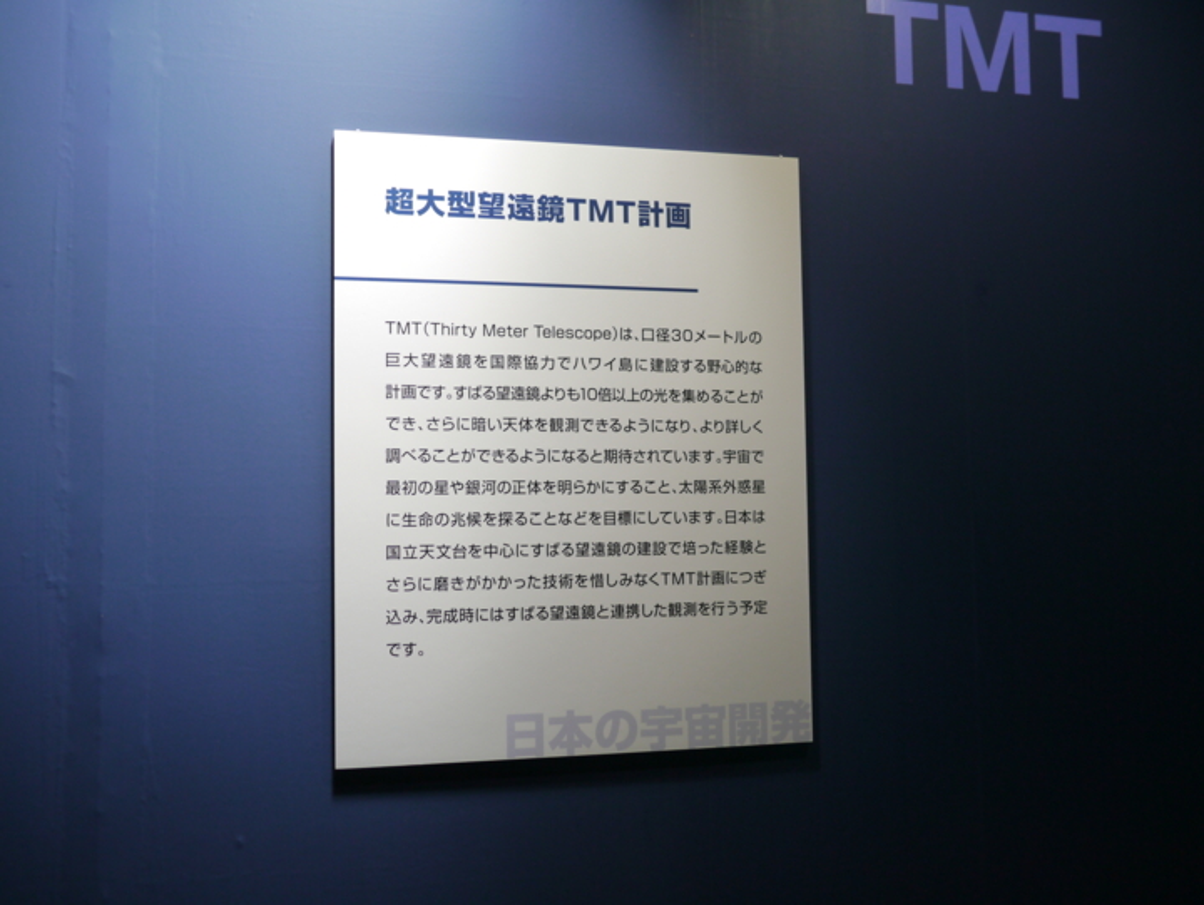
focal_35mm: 40
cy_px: 452
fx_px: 1392
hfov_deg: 46.8
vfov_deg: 36.0
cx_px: 602
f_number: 1.7
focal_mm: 20
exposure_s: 1/250
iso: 250
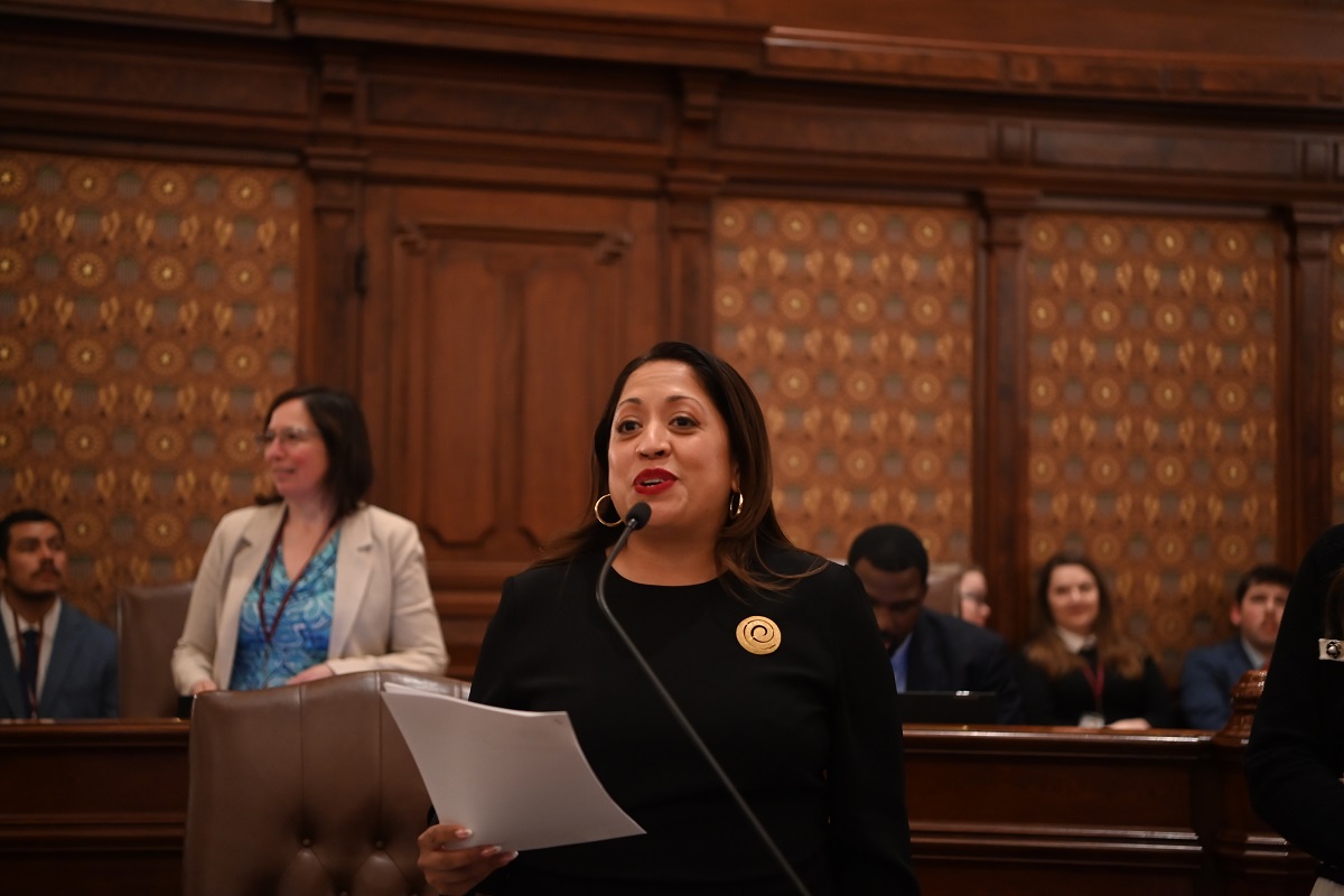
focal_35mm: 70
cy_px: 448
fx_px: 2613
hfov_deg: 28.8
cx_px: 672
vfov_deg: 19.5
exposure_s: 1/200
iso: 3200
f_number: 2.8
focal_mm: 70
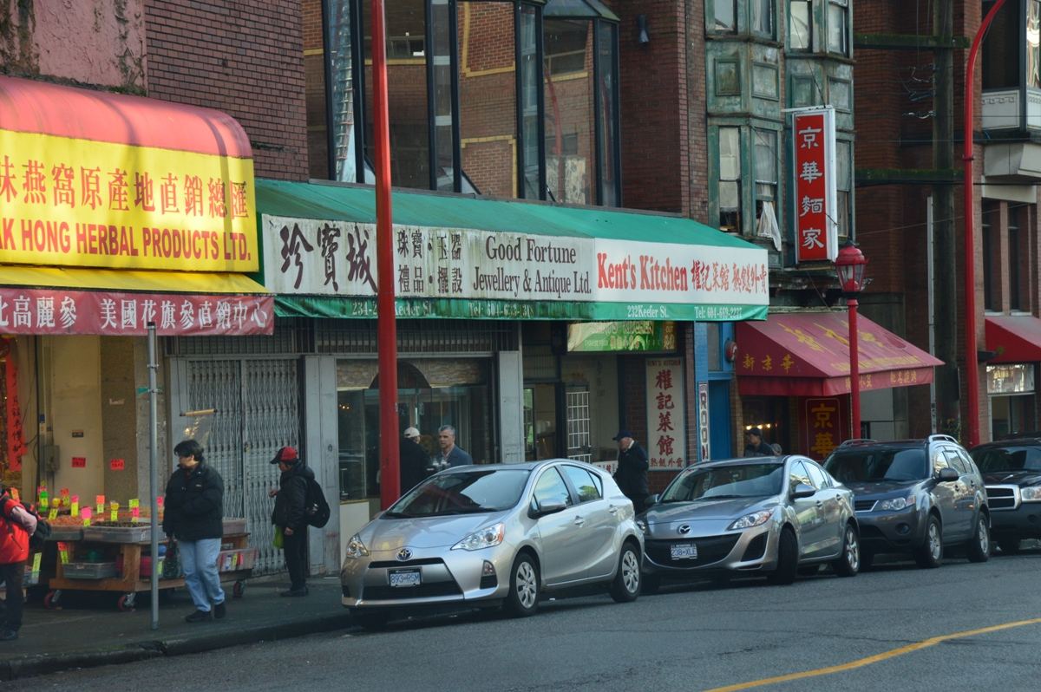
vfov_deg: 14.7
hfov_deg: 21.9
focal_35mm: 93
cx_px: 520
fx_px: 2687
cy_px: 346
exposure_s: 1/125
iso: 400
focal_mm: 62
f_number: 9
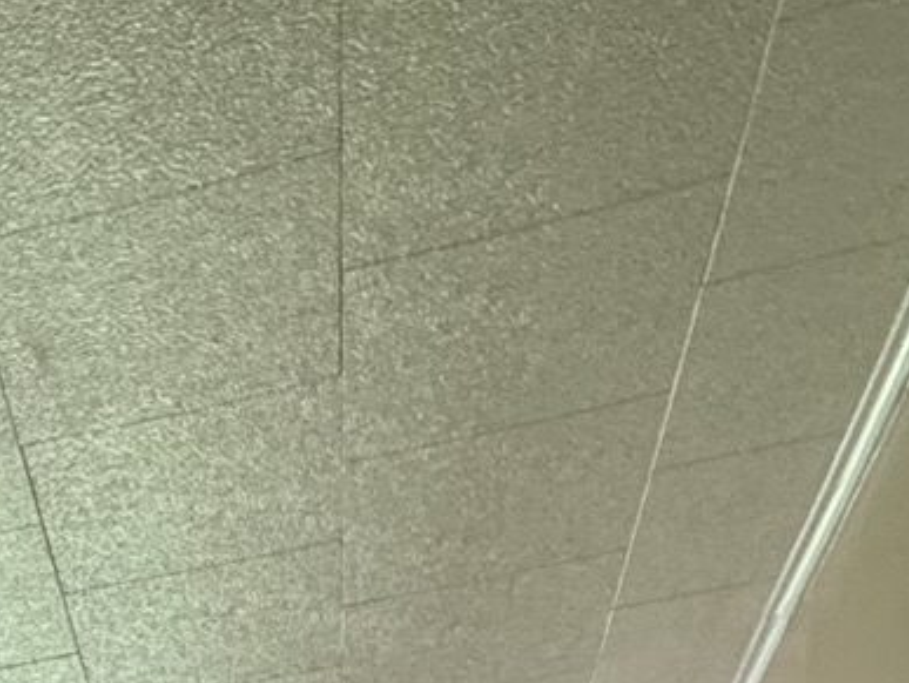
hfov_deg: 22.9
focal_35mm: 74
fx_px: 1945
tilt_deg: +1.5
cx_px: -322
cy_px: 1530
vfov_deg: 14.7
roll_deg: +0.0
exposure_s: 1/60
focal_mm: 2.22
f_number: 2.2
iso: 400
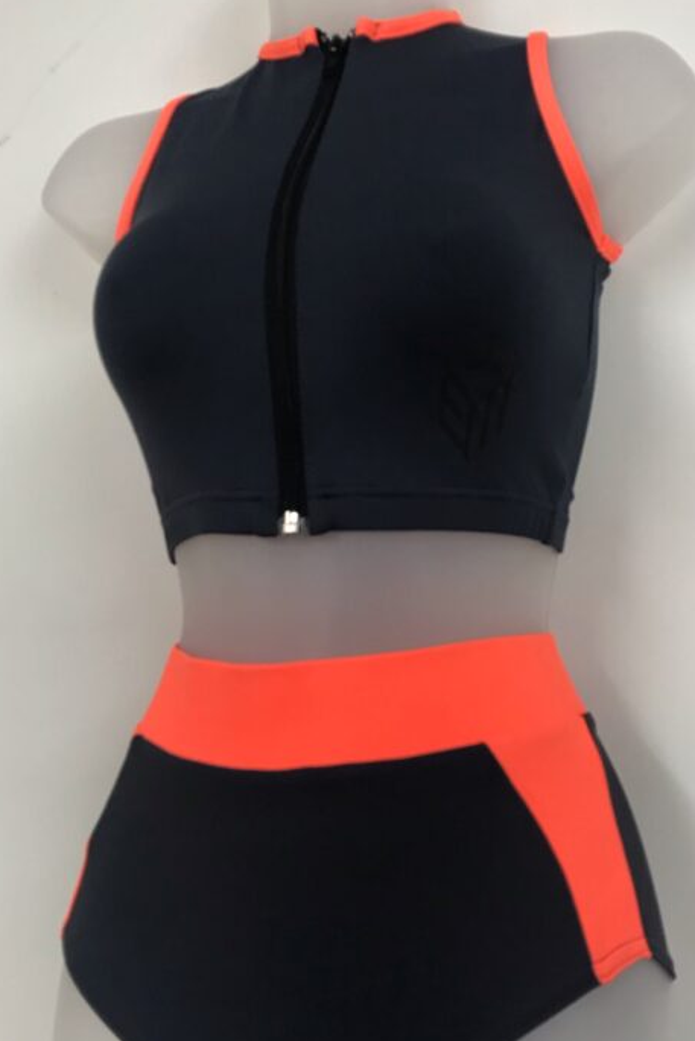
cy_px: 550
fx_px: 984
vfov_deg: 55.8
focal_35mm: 34
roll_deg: +2.1
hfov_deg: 38.8
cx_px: 398
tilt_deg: -0.2
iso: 25
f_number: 1.8
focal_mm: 3.99
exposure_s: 1/33
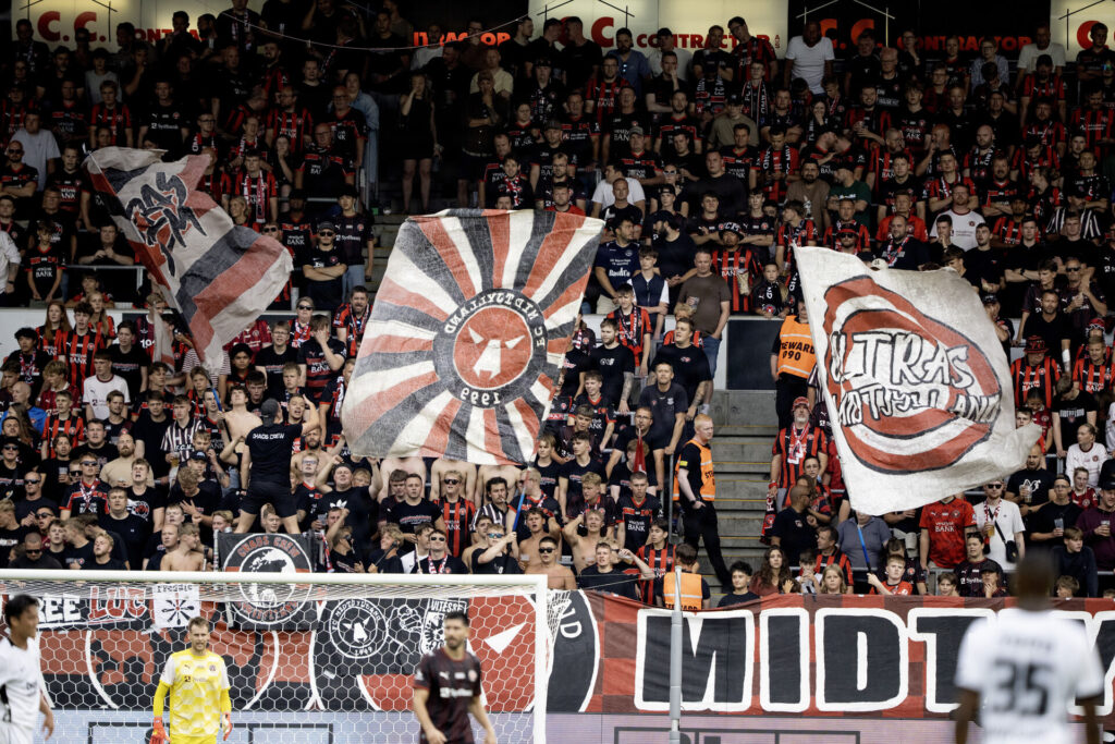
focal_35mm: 400
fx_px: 12390
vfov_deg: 3.4
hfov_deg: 5.2
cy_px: 372
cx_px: 558
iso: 2000
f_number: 3.2
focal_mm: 400
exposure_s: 1/2500
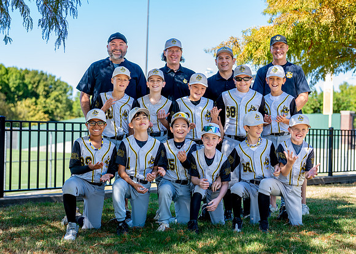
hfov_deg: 32.7
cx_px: 186
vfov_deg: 23.7
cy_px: 135
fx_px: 607
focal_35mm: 60
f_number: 2.2
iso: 100
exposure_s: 1/500
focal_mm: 50
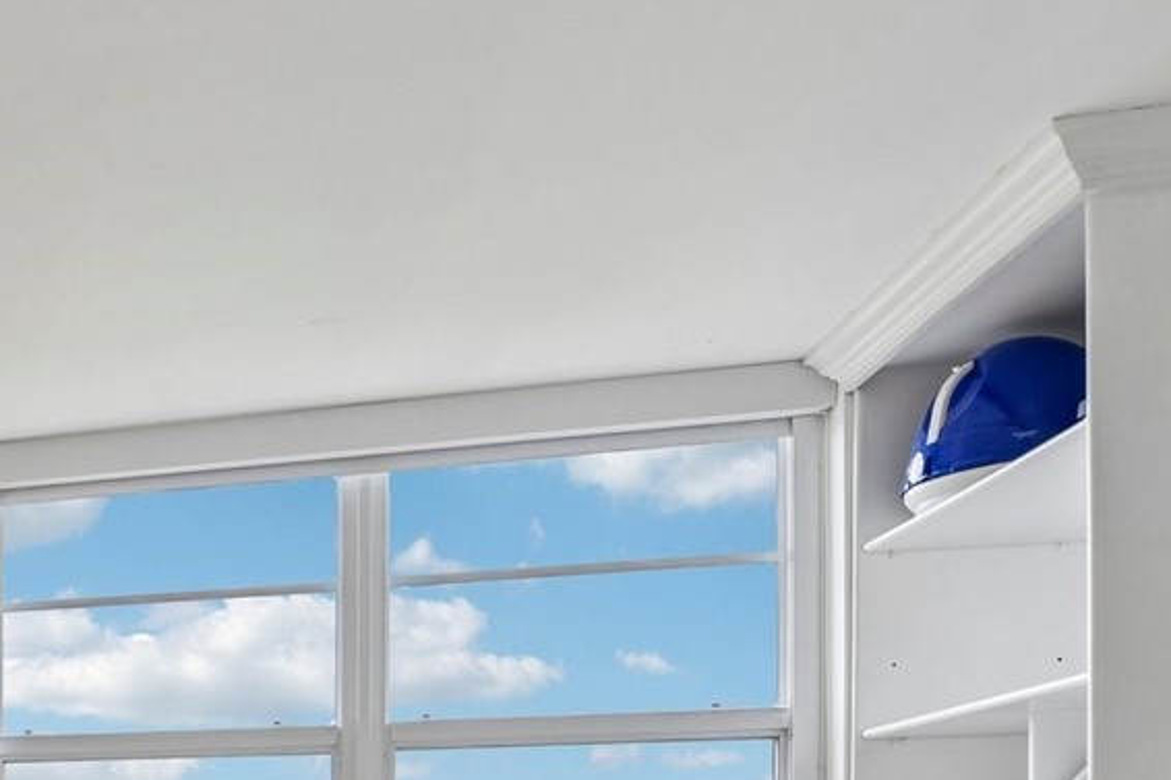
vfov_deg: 27.7
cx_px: -247
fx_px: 1366
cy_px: 951
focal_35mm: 42
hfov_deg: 35.8
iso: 200
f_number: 9
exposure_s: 1/100
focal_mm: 14
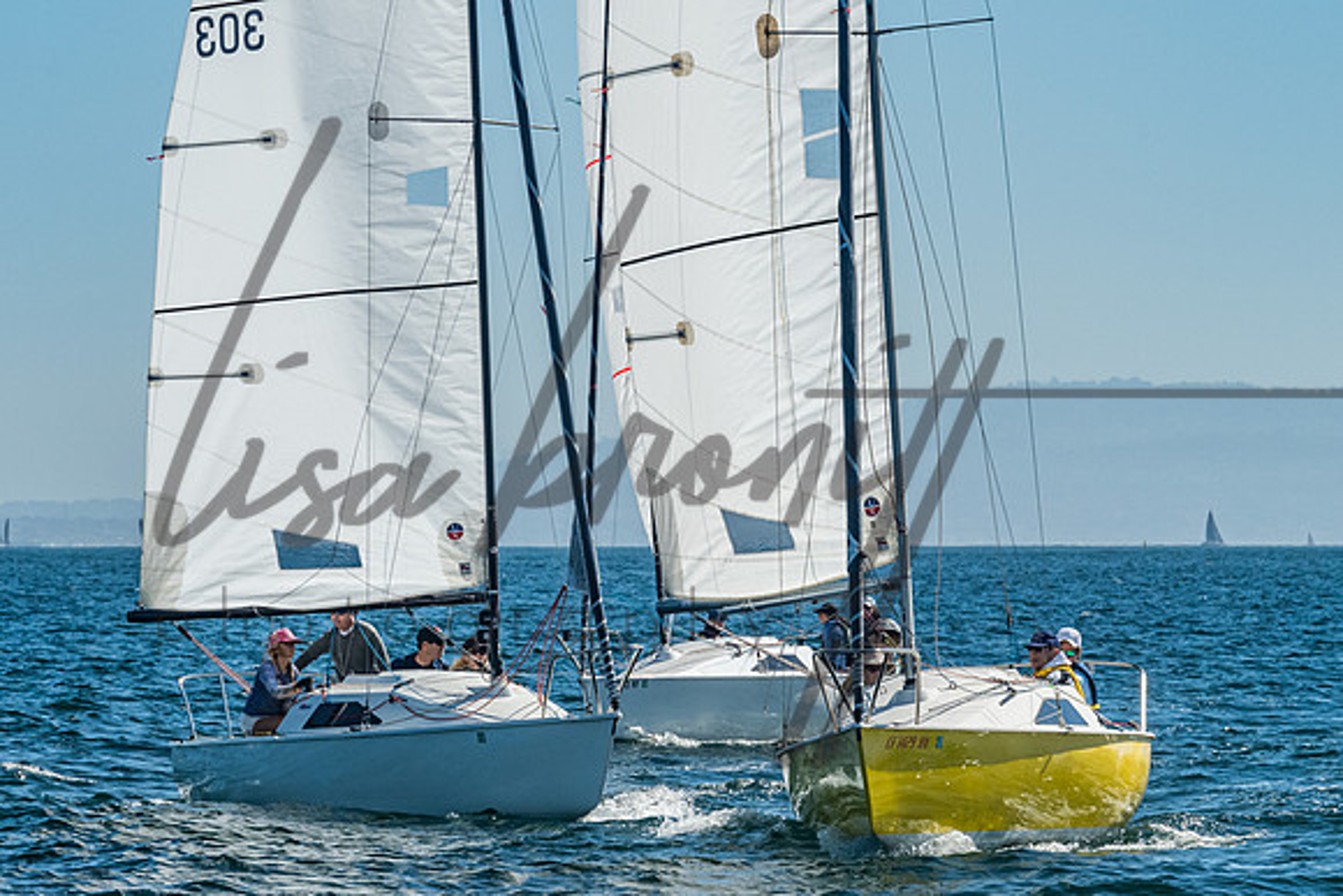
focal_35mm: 277
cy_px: 463
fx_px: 10342
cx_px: 670
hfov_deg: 7.4
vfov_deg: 5.0
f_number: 10
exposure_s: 1/640
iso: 400
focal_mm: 160
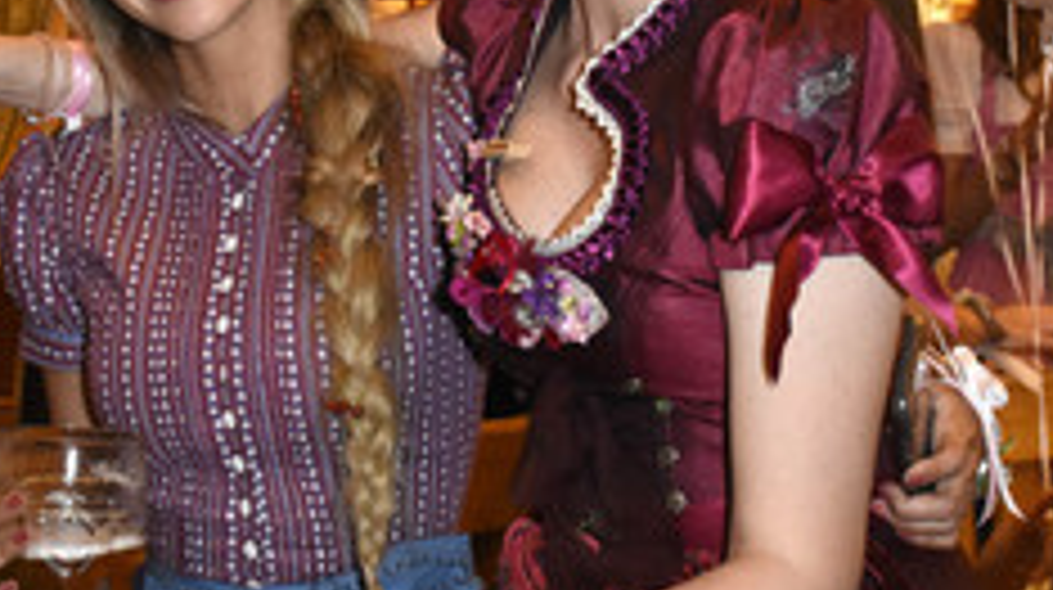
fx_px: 2873
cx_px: 367
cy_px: 99
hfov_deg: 20.7
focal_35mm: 103
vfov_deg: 11.7
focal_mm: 34
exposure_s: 1/125
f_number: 6.3
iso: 5000
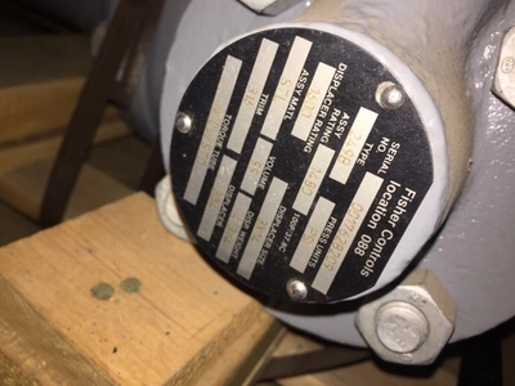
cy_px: 193
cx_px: 258
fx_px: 431
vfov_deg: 48.2
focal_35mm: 29
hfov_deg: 61.7
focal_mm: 4.15
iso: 25
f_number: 2.2
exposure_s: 1/67
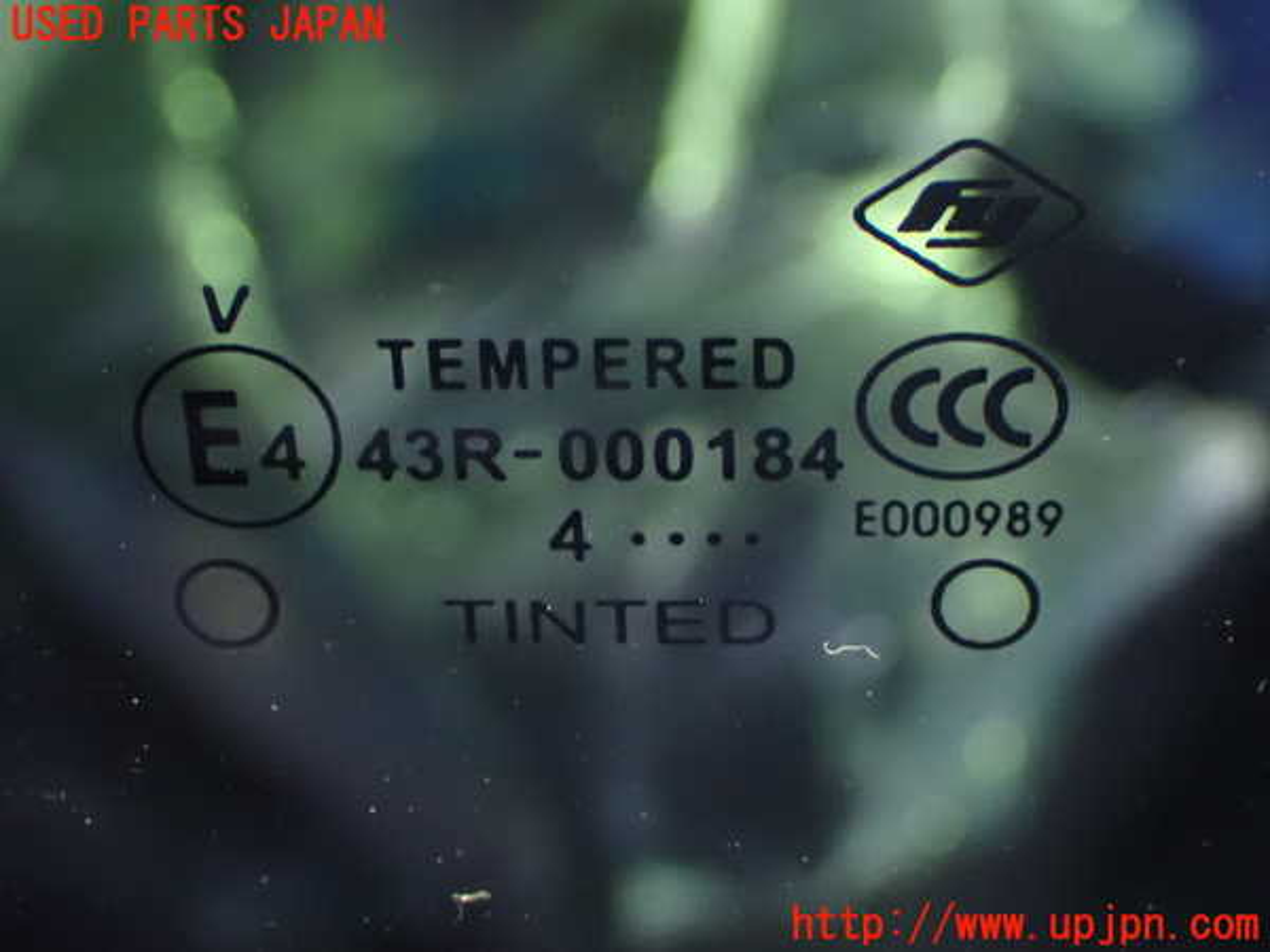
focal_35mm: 62
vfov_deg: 23.7
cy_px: 476
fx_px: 2275
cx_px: 635
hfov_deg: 31.2
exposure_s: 1/10
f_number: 3.6
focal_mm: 11.09
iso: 1600
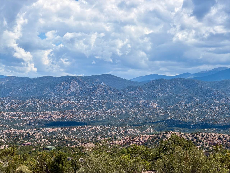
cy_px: 86
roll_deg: -4.0
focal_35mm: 100
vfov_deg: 14.8
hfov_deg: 19.6
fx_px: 664
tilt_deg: +1.8
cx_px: 115
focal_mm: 16.89
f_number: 2.8
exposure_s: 1/779
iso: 20
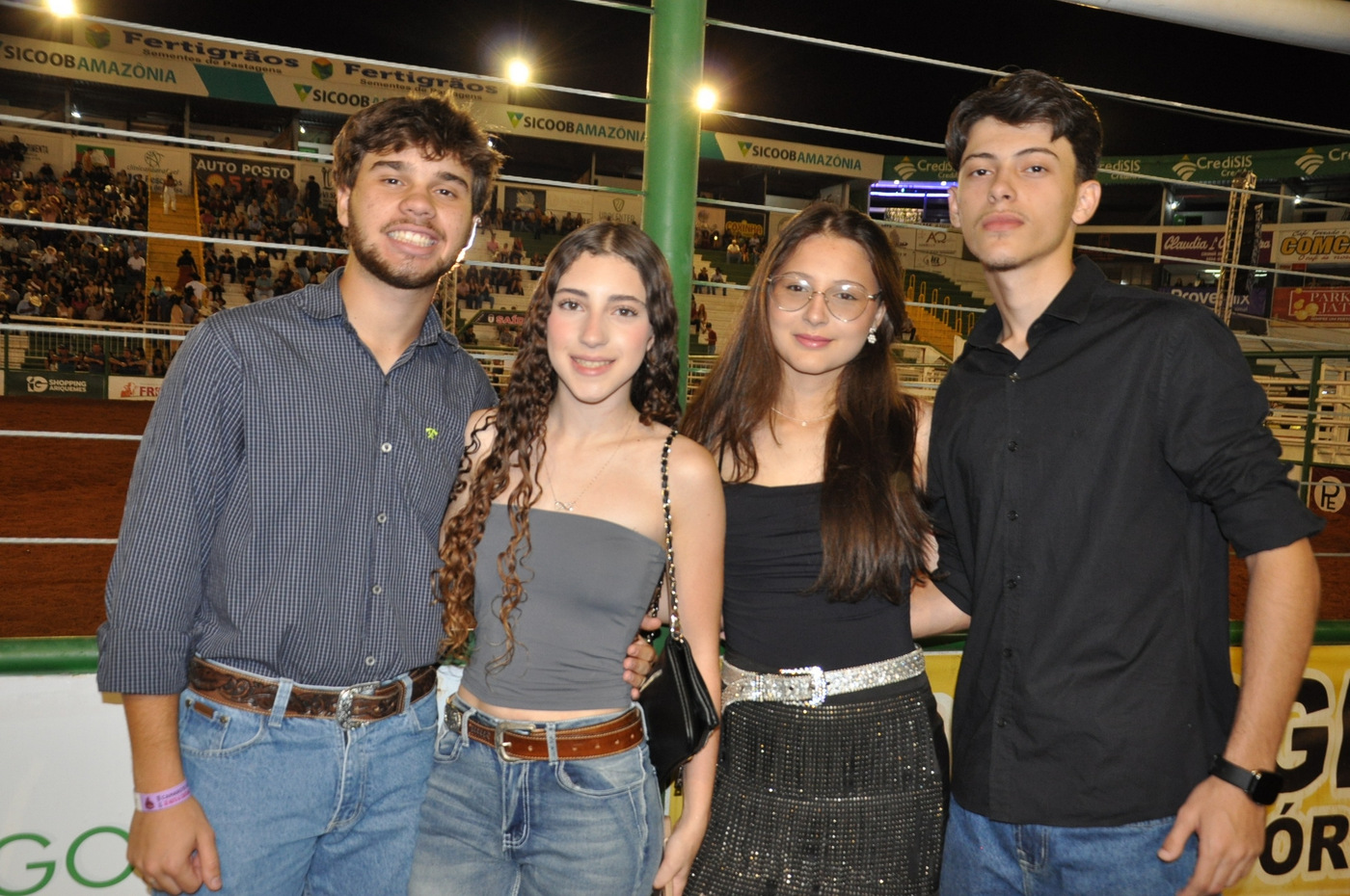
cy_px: 448
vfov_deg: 36.8
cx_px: 675
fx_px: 1348
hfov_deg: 53.2
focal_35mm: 36
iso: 800
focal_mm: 24
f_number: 4
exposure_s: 1/60
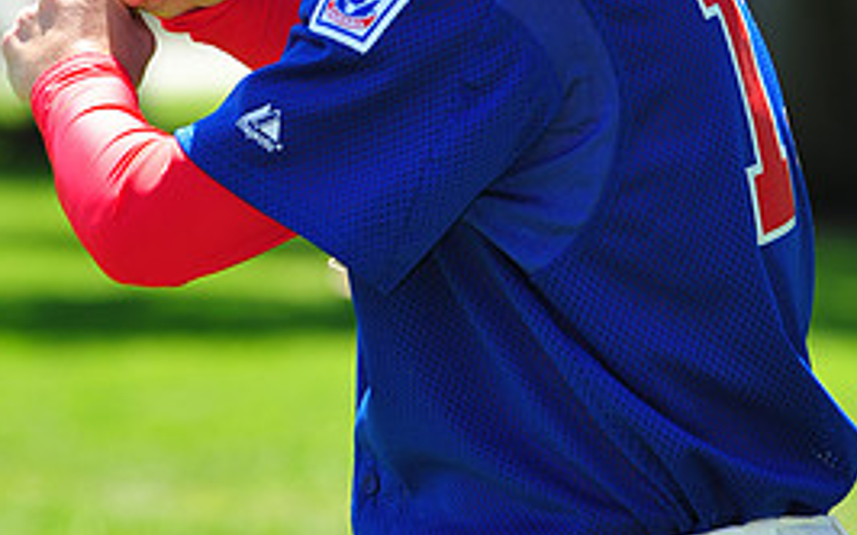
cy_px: -206
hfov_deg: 5.7
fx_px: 8568
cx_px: 345
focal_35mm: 367
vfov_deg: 3.6
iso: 200
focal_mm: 165
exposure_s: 1/400
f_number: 5.6
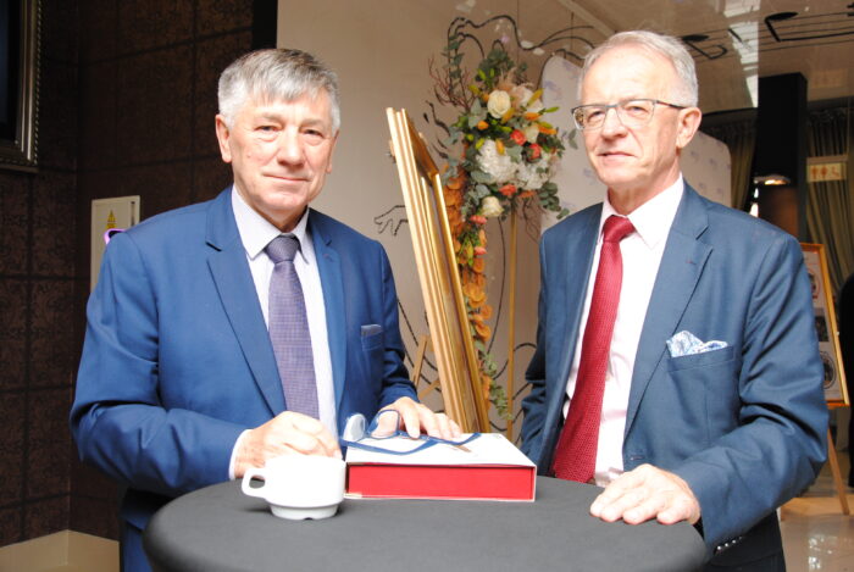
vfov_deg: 37.0
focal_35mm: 36
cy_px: 286
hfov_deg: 53.1
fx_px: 855
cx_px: 427
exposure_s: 1/60
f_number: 5.6
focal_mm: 24
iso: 400
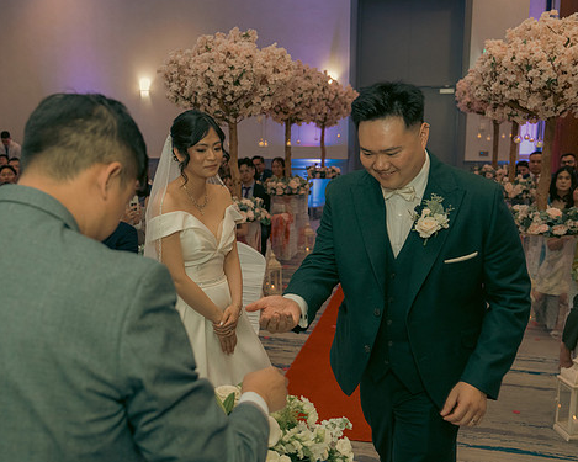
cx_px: 246
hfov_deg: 50.1
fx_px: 616
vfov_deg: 41.1
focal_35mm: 36
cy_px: 236
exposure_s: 1/160
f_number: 3.5
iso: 2500
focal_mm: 31
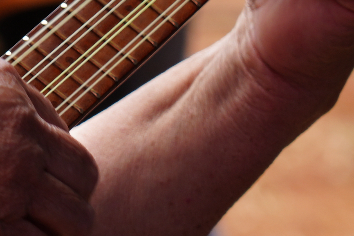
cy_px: -403
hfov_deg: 2.6
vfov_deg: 1.7
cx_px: -337
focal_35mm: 786
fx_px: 7727
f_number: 5
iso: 100
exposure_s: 1/160
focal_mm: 104
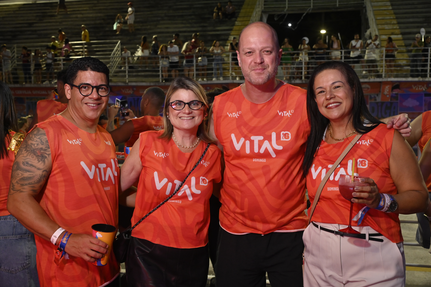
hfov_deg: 50.7
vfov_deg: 35.0
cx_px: 216
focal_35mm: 38
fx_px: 455
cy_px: 144
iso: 2500
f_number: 5.6
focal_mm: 38
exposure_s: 1/160
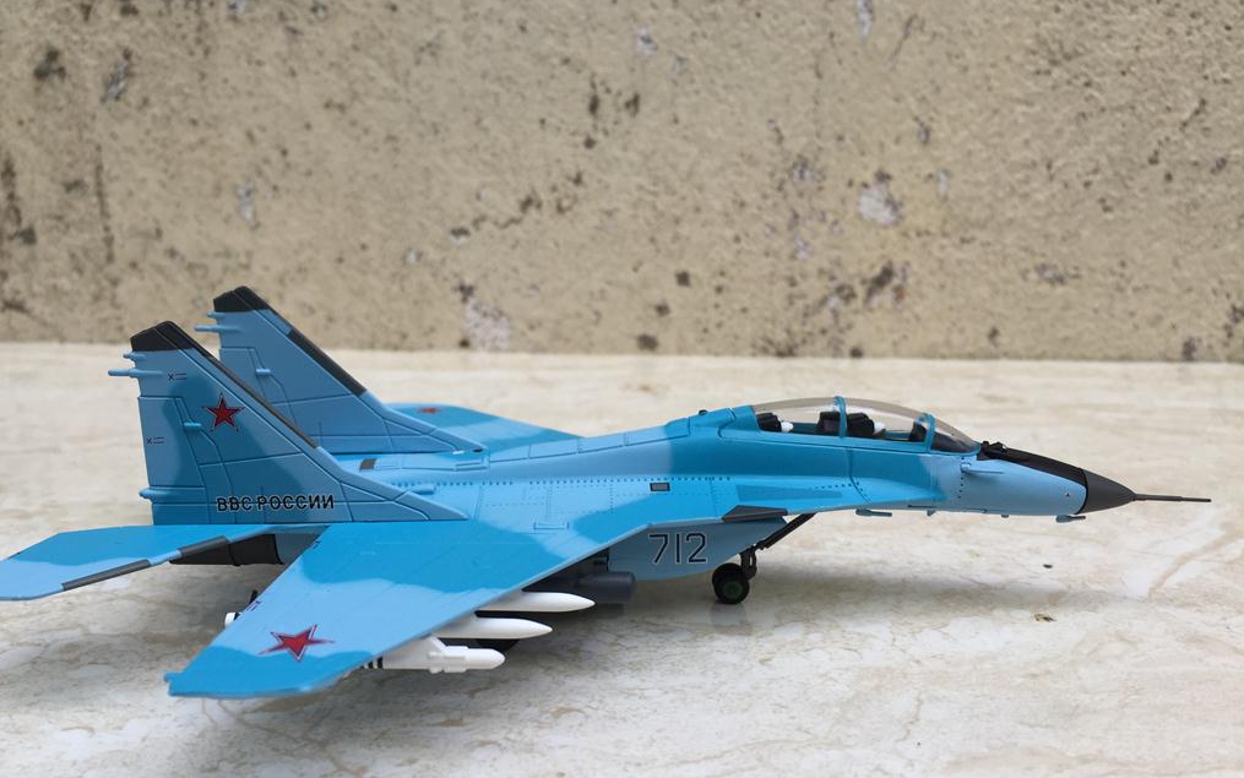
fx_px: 1051
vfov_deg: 40.5
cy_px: 446
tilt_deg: -17.7
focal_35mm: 31
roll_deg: -1.7
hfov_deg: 61.2
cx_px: 618
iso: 32
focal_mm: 4.15
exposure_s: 1/202
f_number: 2.2
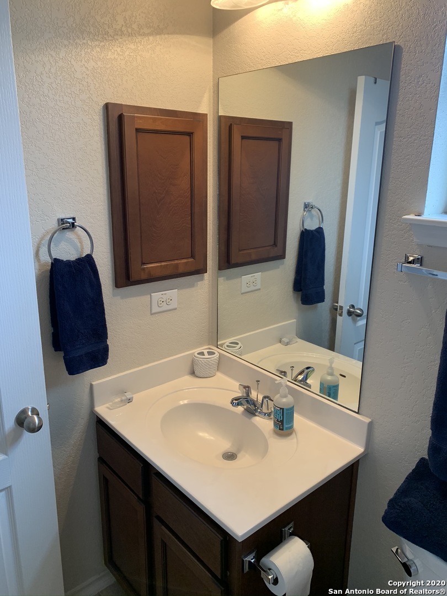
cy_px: 298
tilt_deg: -14.3
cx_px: 224
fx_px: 448
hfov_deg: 53.1
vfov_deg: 67.3
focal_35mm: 26
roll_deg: -0.8
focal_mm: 4.25
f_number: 1.8
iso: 64
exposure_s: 1/60
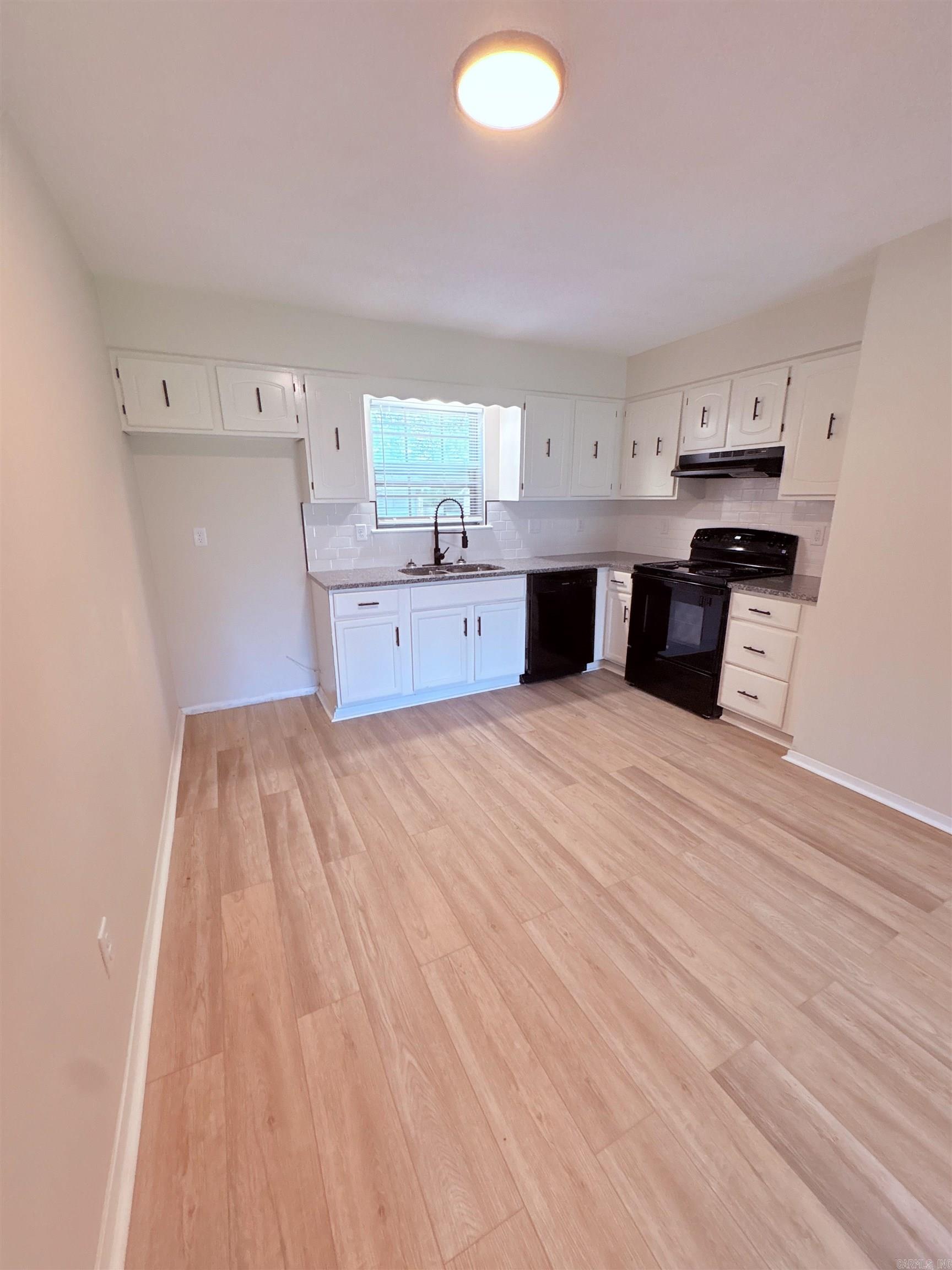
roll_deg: +0.3
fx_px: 513
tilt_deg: -14.5
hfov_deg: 85.7
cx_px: 476
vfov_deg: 102.1
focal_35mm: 14
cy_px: 635
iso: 320
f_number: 2.2
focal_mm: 2.22
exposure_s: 1/120
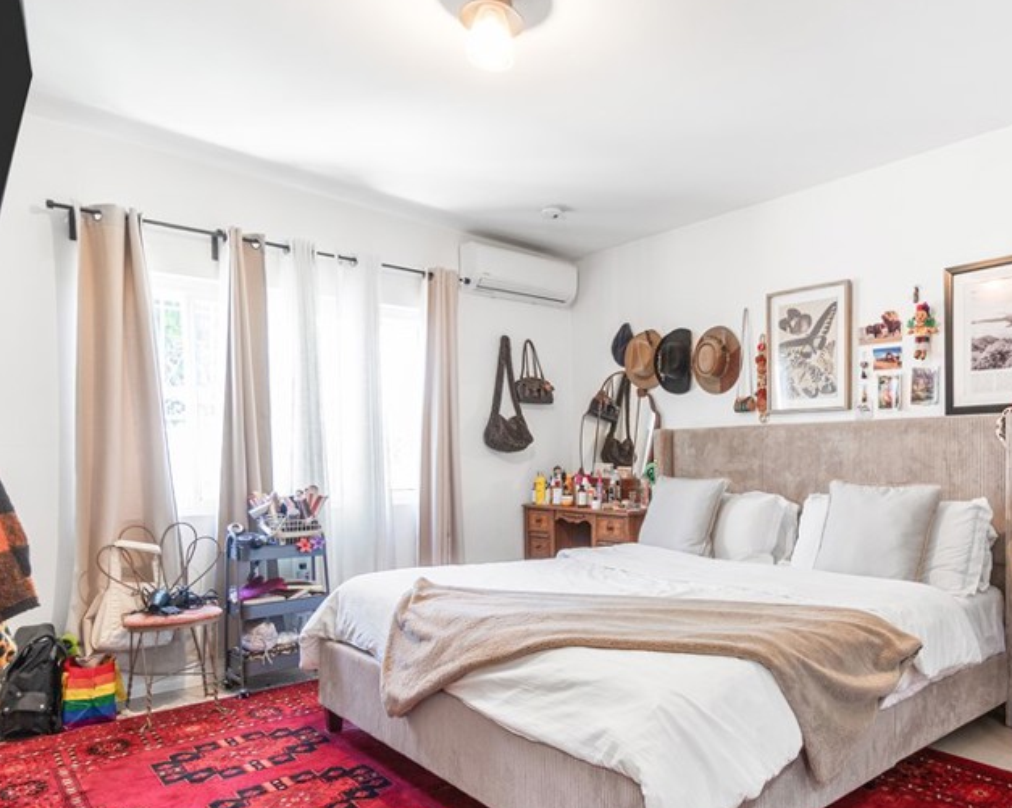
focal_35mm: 23
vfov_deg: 60.7
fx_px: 689
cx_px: 670
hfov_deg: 70.6
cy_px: 450
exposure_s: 1/3
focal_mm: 10
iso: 320
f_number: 7.1
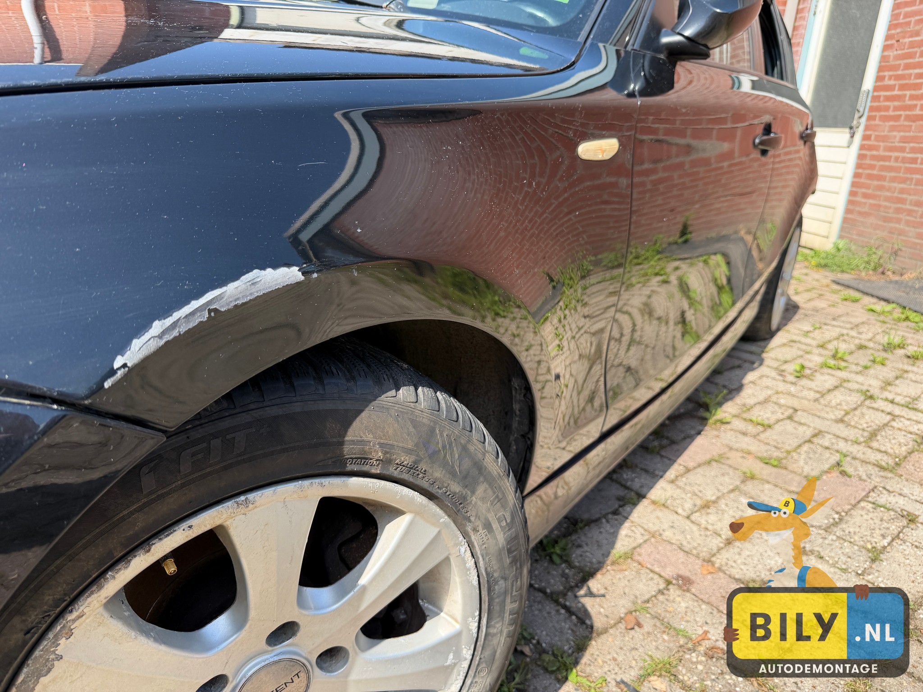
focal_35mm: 24
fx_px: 640
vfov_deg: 56.8
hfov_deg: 71.6
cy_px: 346
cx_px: 462
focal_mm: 6.76
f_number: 1.78
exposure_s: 1/1437
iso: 80
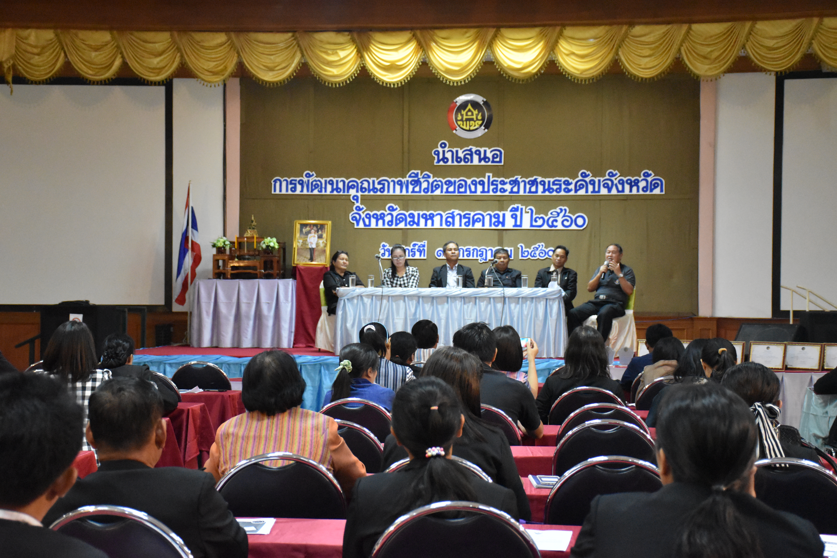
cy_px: 279
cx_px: 418
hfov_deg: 33.4
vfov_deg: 22.6
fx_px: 1395
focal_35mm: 60
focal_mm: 40
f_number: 4.5
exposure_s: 1/60
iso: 6400
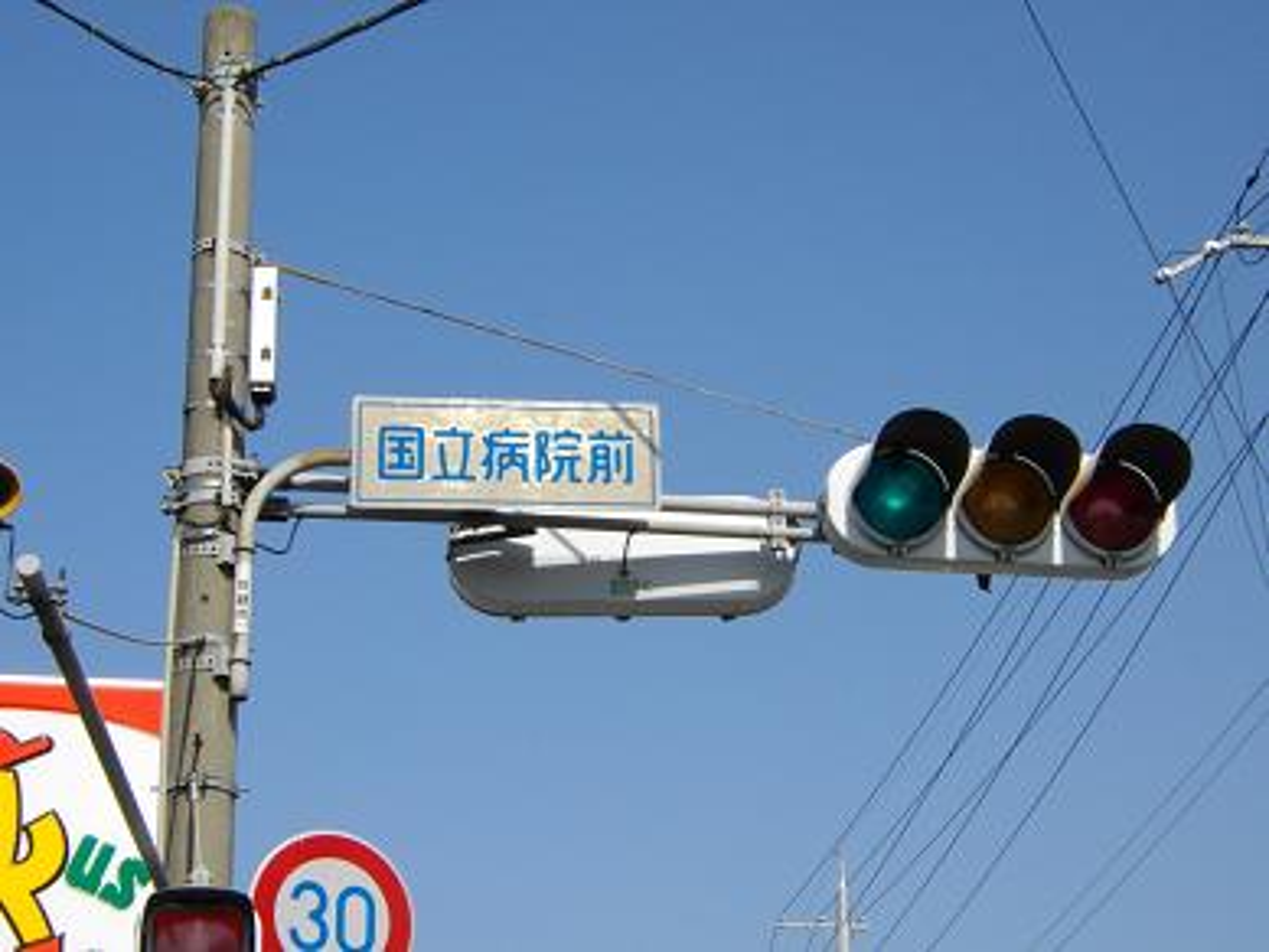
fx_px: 2824
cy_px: 476
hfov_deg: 25.3
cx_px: 634
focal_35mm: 77
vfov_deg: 19.1
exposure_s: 1/200
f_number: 8.9
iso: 100
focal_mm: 13.7
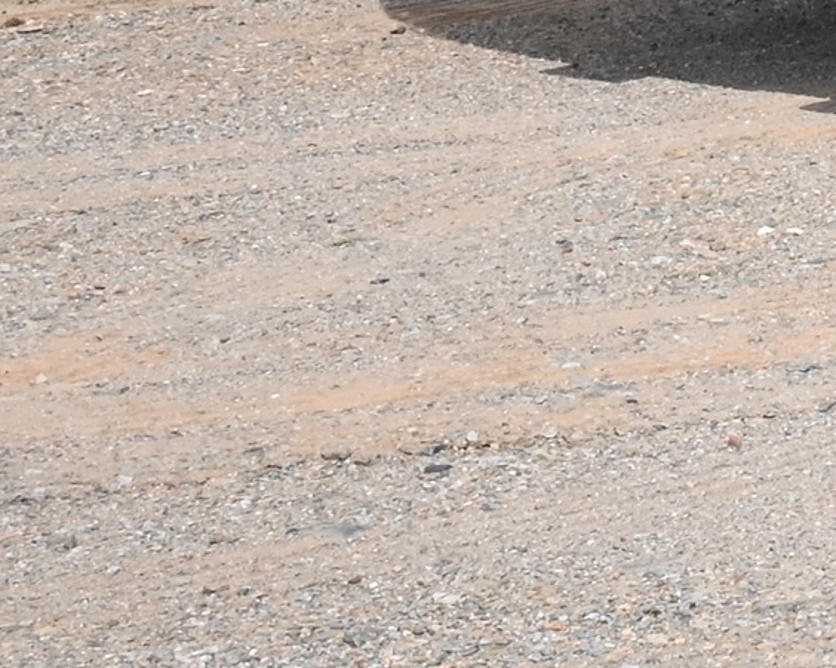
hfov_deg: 9.5
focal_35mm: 169
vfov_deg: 8.8
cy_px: -547
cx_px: 2327
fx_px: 4181
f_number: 18
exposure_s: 1/160
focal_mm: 28
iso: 320
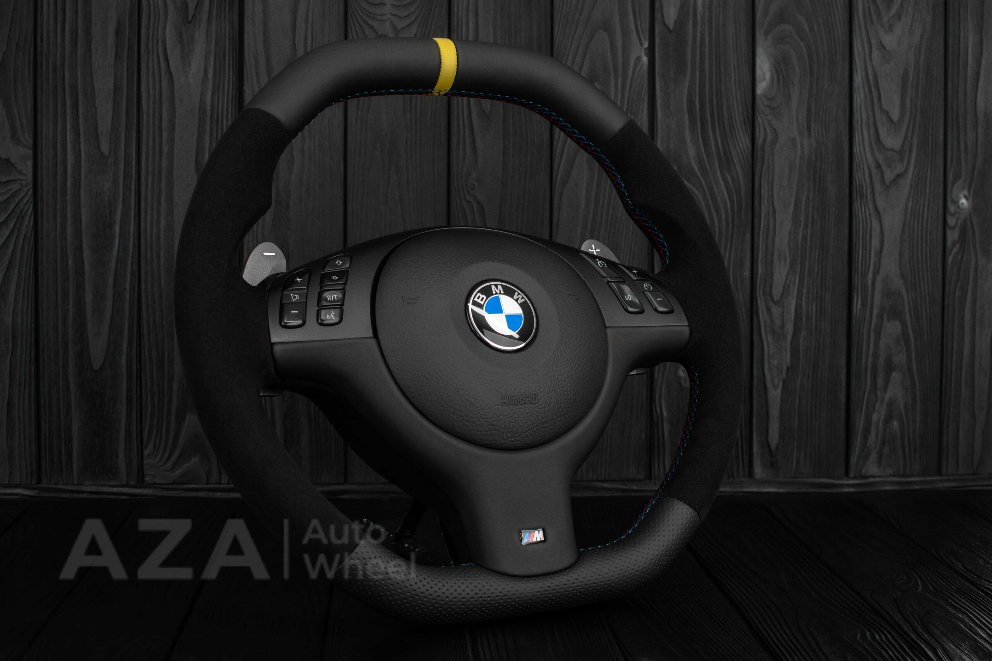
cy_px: 330
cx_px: 496
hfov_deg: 37.8
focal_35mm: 52
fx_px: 1447
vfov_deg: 25.8
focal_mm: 35
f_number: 6.3
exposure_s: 1/125
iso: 500
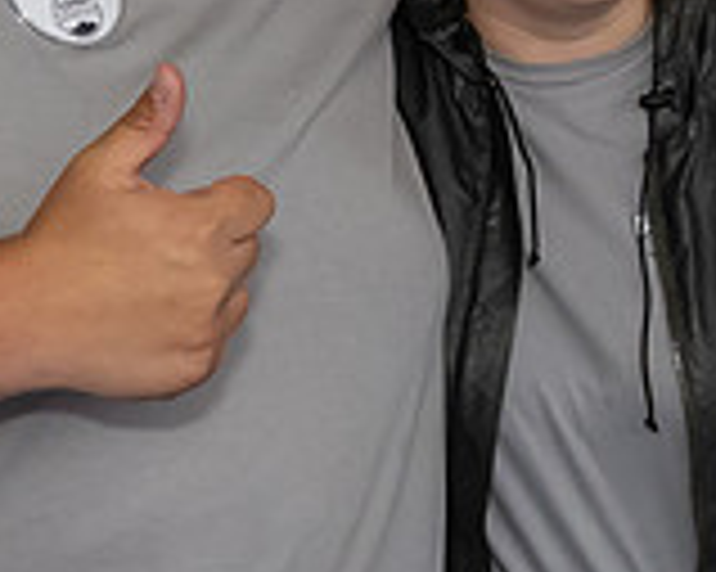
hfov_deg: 15.0
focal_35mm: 125
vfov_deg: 12.1
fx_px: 2647
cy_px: -106
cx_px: 812
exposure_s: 1/250
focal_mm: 19
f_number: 7.1
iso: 1600
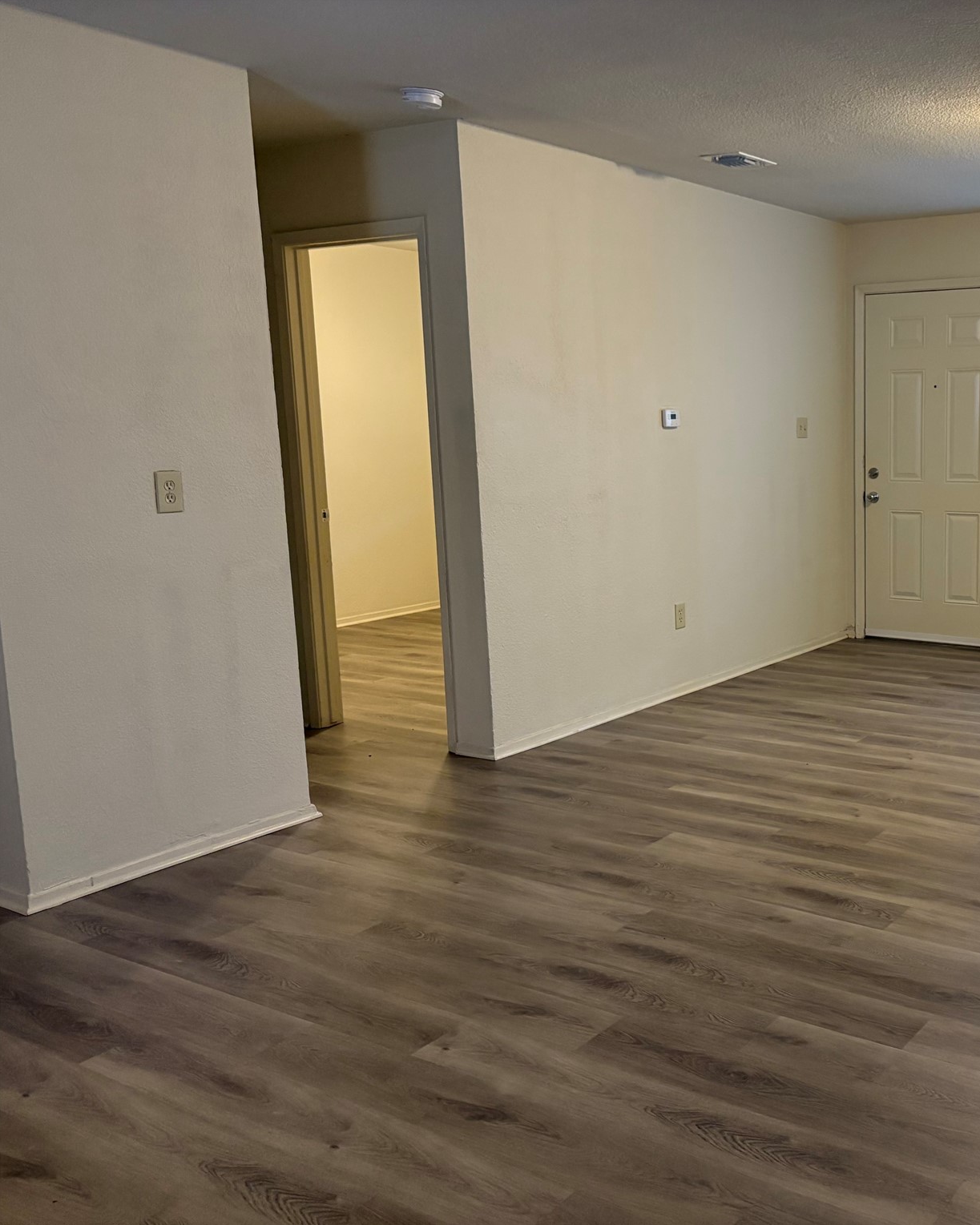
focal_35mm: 34
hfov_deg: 41.0
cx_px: 819
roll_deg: +1.0
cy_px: 613
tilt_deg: -9.1
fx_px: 1233
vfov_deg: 52.8
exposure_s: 1/60
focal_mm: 5.96
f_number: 1.6
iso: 320
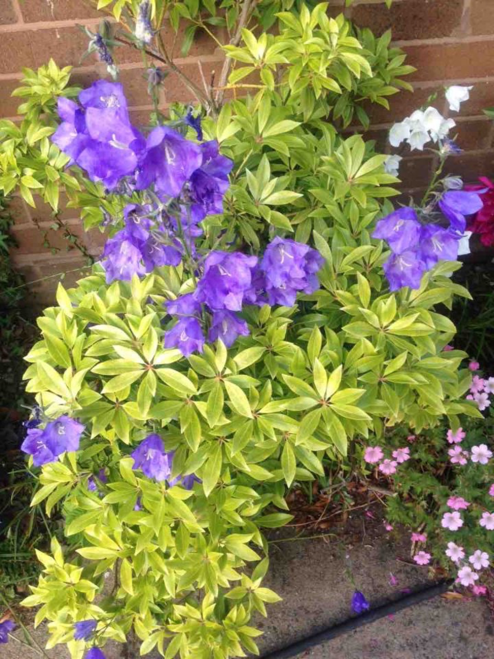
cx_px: 247
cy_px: 330
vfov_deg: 52.6
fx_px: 666
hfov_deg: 40.7
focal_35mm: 35
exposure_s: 1/155
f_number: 2.4
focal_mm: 4.28
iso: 50
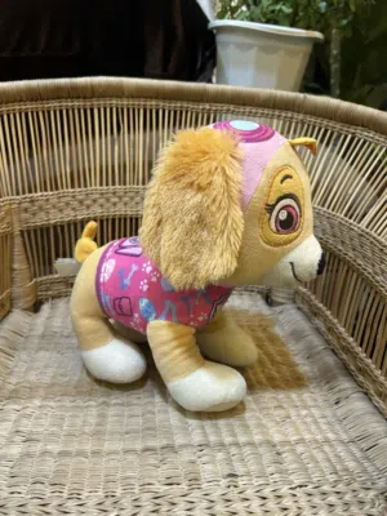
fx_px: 388
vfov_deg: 67.3
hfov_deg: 53.1
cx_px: 194
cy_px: 258
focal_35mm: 26
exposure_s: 1/50
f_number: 1.5
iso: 400
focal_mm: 5.7
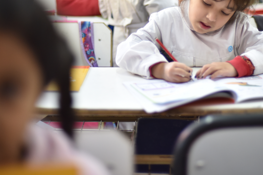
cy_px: 55
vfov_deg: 18.4
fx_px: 541
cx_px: 166
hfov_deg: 27.2
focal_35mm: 74
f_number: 1.4
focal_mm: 50
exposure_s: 1/320
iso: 1000
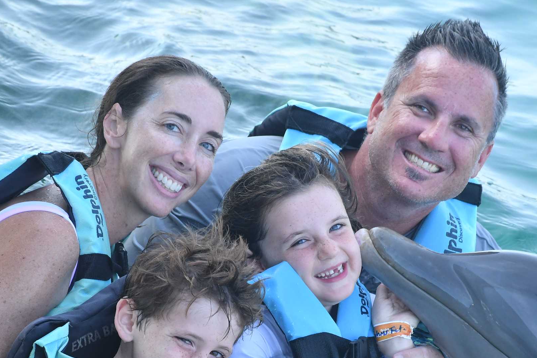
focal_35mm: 272
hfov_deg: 7.6
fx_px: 4057
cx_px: 303
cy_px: 299
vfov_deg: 5.0
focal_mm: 105
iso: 500
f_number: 9
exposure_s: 1/320
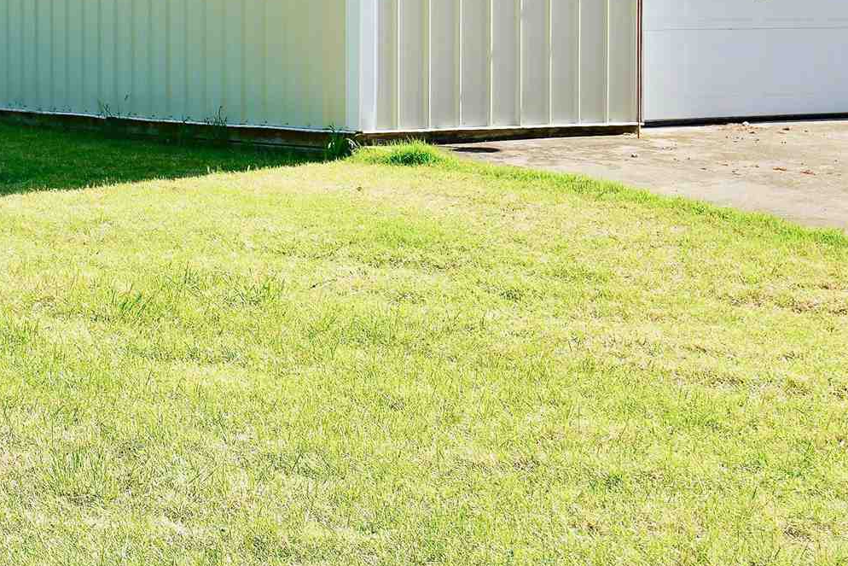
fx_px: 2403
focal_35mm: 102
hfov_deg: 19.8
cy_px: 98
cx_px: 200
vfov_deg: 13.3
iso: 100
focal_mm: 33
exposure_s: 1/320
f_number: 5
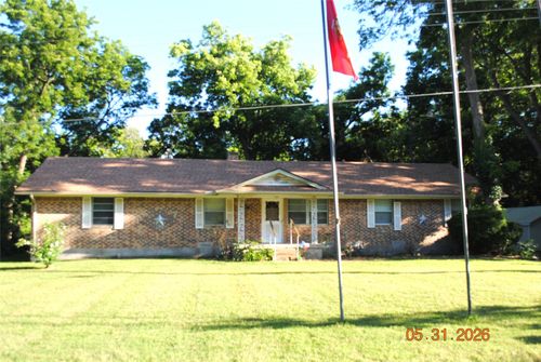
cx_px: 270
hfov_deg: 57.2
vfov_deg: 40.1
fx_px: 497
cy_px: 181
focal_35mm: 33
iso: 110
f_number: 5.6
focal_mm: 22
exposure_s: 1/125
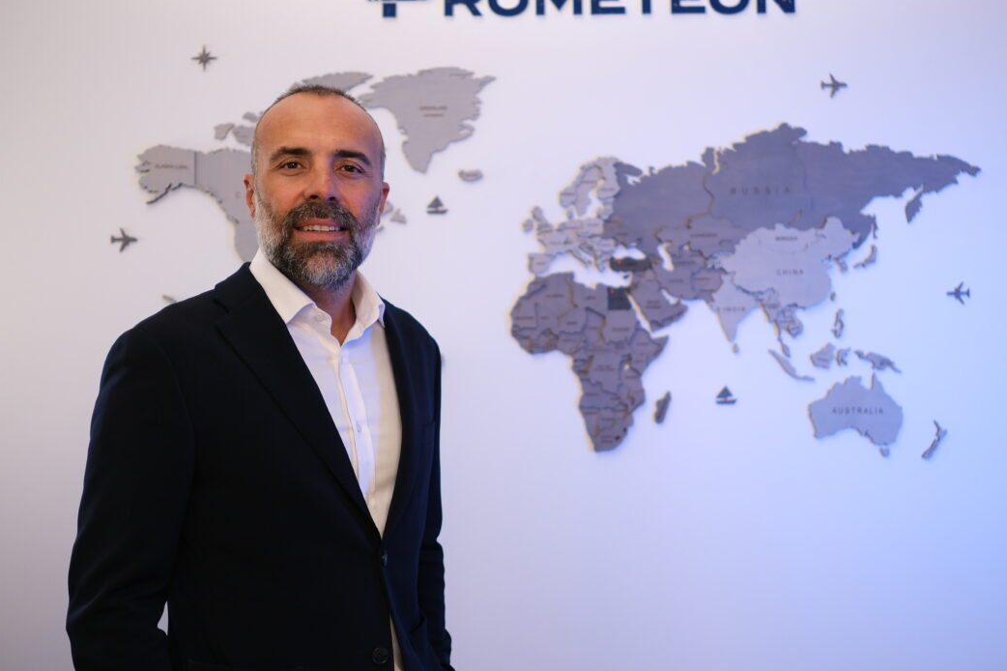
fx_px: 1202
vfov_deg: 31.1
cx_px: 581
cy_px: 294
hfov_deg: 45.3
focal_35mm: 43
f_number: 2
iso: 250
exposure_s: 1/200
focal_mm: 23
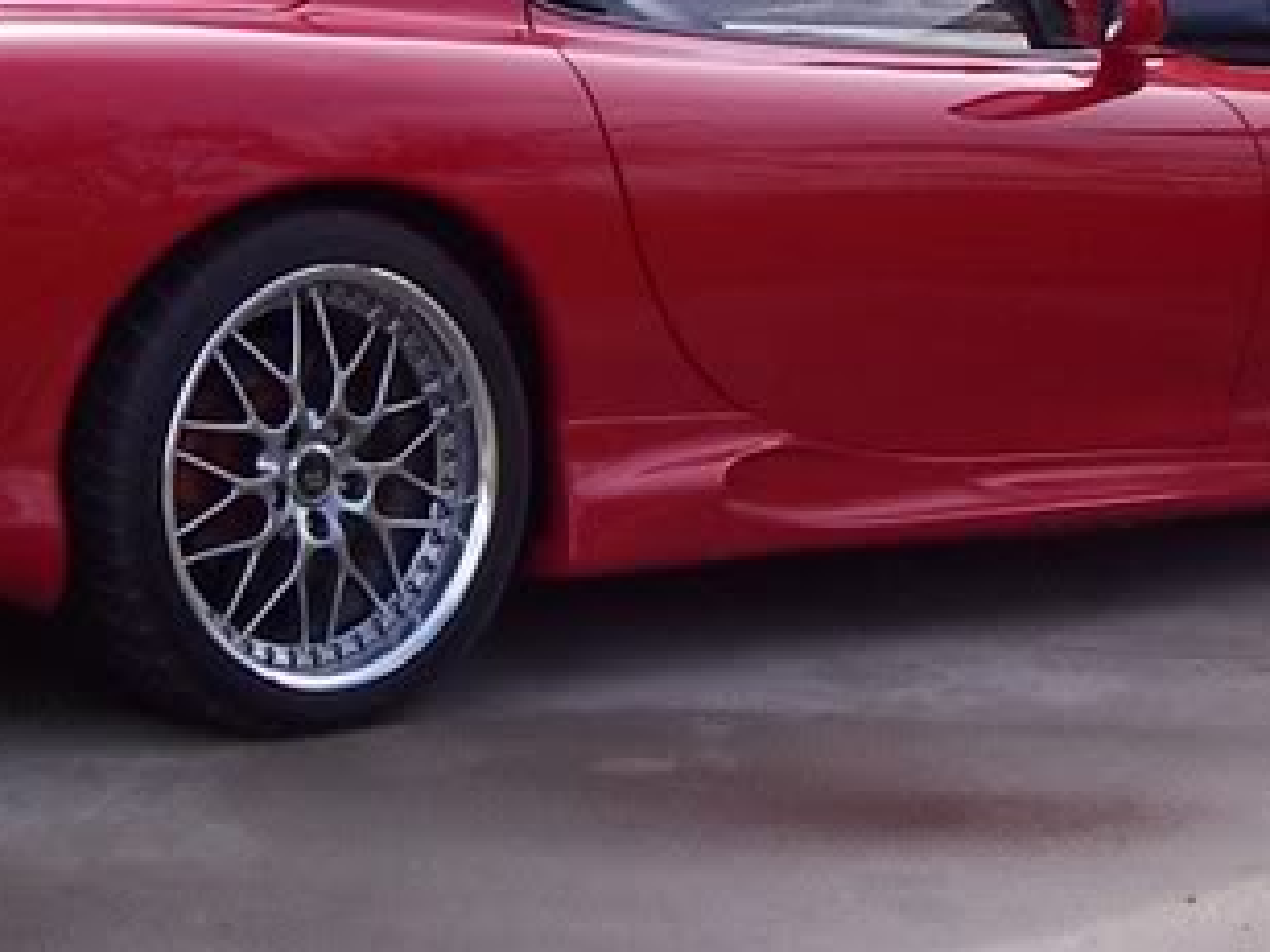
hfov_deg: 17.4
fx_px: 4146
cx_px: 701
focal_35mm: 113
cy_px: 165
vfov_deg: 13.0
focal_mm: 5.6
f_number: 5.6
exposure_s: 1/250
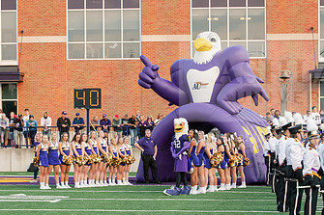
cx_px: 150
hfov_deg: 15.8
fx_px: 1169
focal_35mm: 130
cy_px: 158
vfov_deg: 10.5
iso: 640
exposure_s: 1/400
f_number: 5
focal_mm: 75
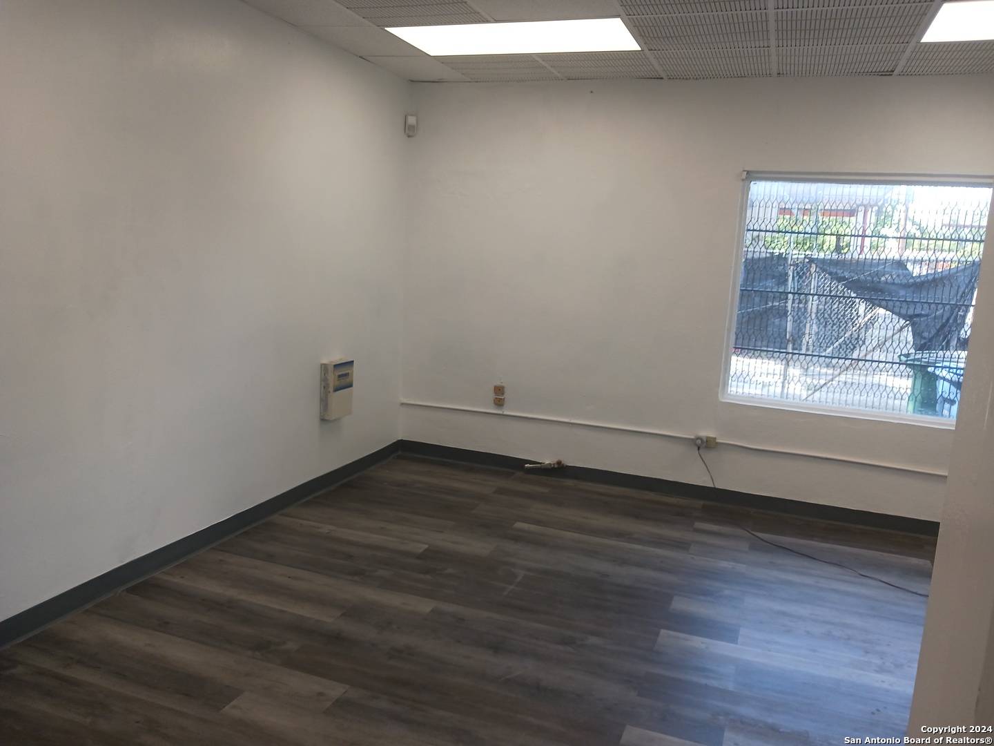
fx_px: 775
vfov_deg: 51.4
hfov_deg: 65.3
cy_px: 373
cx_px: 497
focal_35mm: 27
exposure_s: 1/60
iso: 80
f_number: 1.8
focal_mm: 4
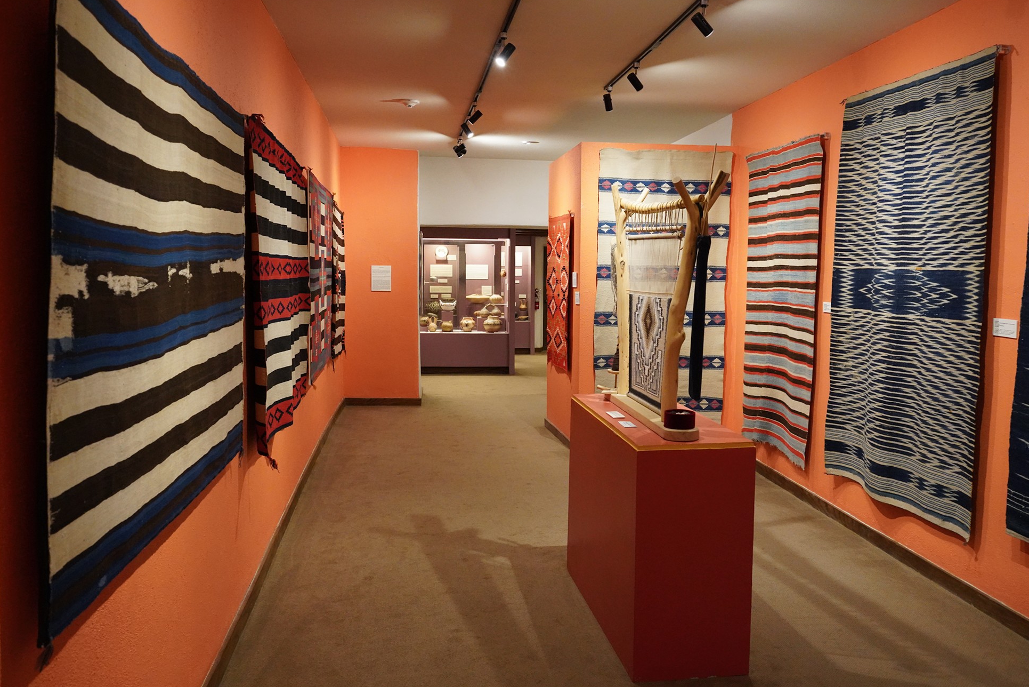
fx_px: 829
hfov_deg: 63.6
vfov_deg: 45.0
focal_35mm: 29
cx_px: 532
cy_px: 348
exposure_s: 1/100
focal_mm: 28
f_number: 6.3
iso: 6400
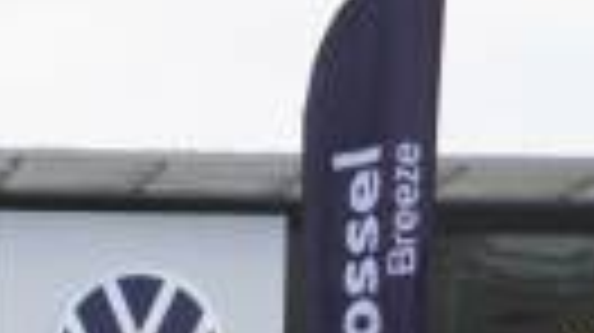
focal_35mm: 236
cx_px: -558
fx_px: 3707
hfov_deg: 8.7
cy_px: 806
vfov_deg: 5.0
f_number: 5.6
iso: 100
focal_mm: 31
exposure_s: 1/100
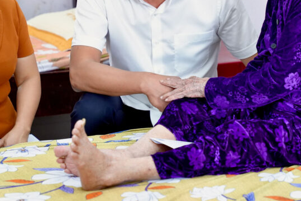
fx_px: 1112
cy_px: 39
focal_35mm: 133
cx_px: 157
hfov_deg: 15.4
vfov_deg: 10.3
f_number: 4
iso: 3200
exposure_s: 1/160
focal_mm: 70
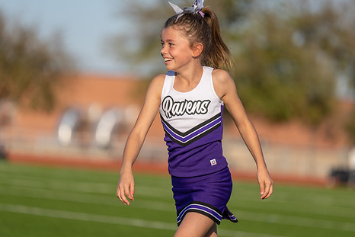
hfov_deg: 9.2
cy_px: 104
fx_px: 2209
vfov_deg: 6.1
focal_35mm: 224
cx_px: 174
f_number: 2.8
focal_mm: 180
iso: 100
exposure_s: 1/2000
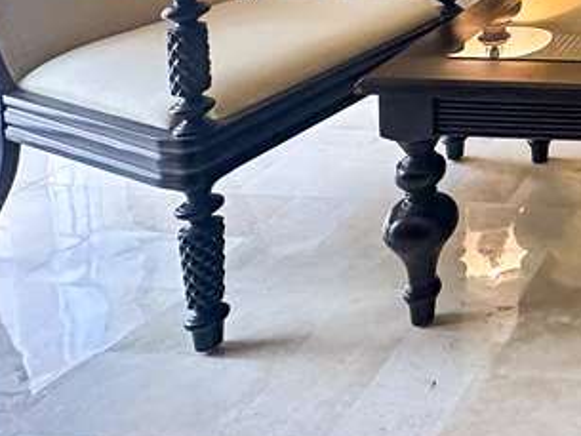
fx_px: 789
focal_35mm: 47
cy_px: -179
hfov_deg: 29.7
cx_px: 806
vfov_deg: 25.2
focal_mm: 2.22
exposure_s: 1/120
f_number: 2.2
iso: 250
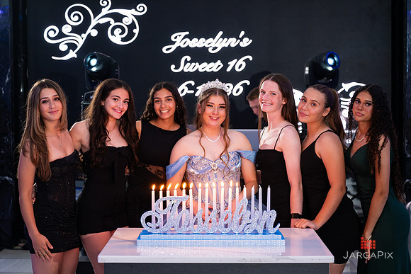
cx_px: 193
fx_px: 791
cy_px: 135
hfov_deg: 29.1
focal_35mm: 69
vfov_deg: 19.7
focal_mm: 65
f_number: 3.2
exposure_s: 1/100
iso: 1250
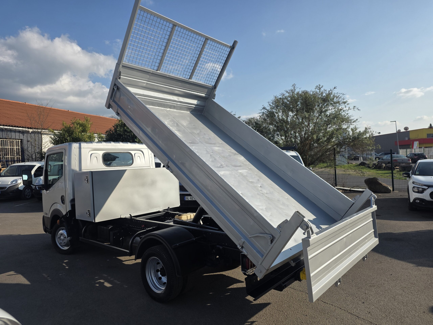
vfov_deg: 58.9
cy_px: 162
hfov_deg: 73.9
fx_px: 288
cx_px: 216
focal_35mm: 23
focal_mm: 6.25
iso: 80
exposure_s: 1/5778
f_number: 1.7
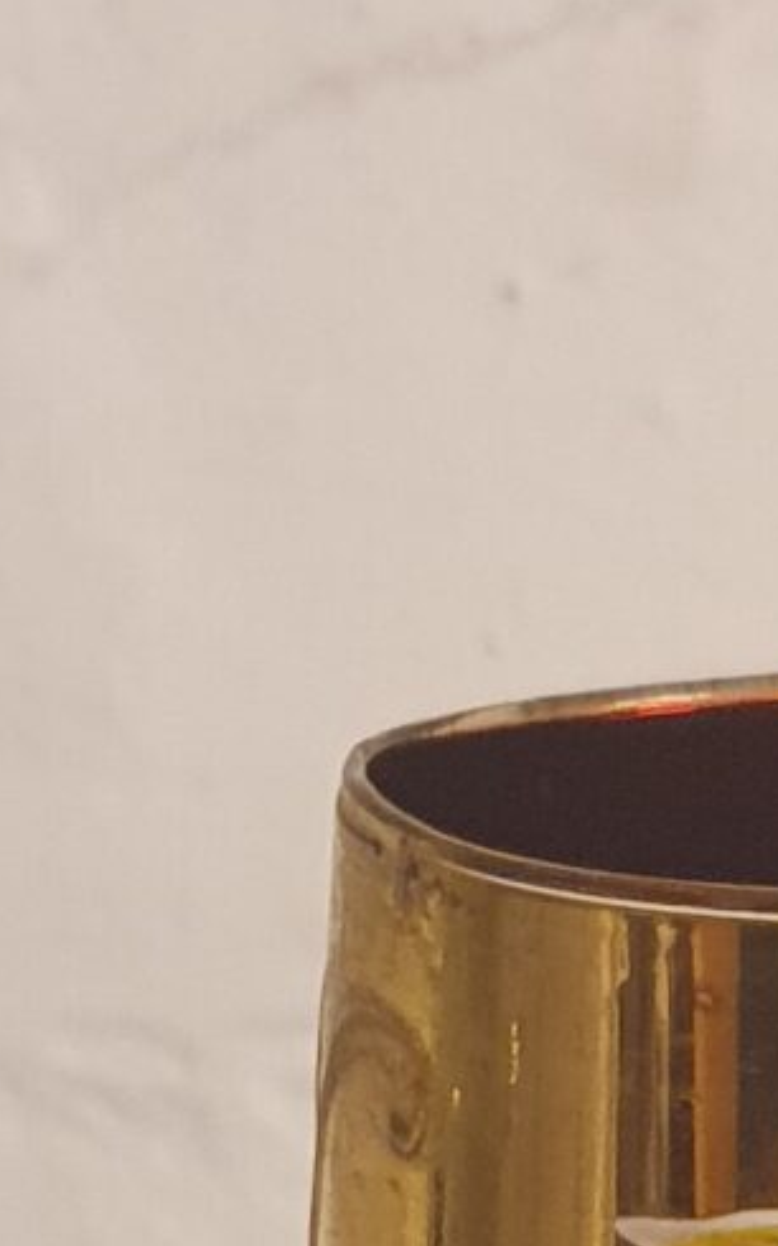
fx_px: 4888
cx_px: 936
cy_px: 2434
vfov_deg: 12.8
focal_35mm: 144
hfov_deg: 9.0
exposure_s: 1/50
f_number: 1.5
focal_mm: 4.32
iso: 320
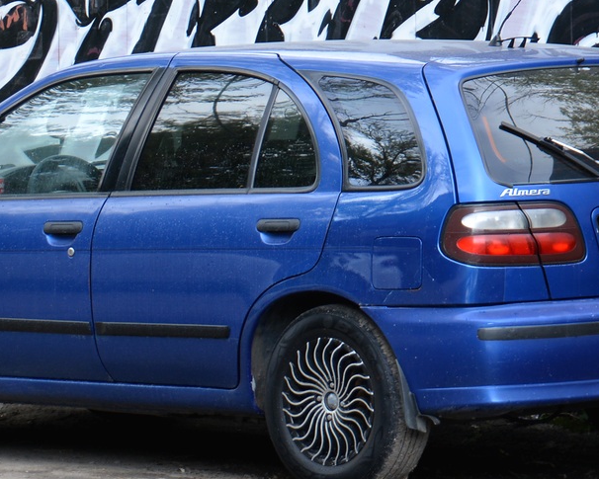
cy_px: 89
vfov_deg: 5.9
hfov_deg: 7.4
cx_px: 231
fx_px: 4631
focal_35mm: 261
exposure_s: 1/125
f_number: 5.6
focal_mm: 75
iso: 280
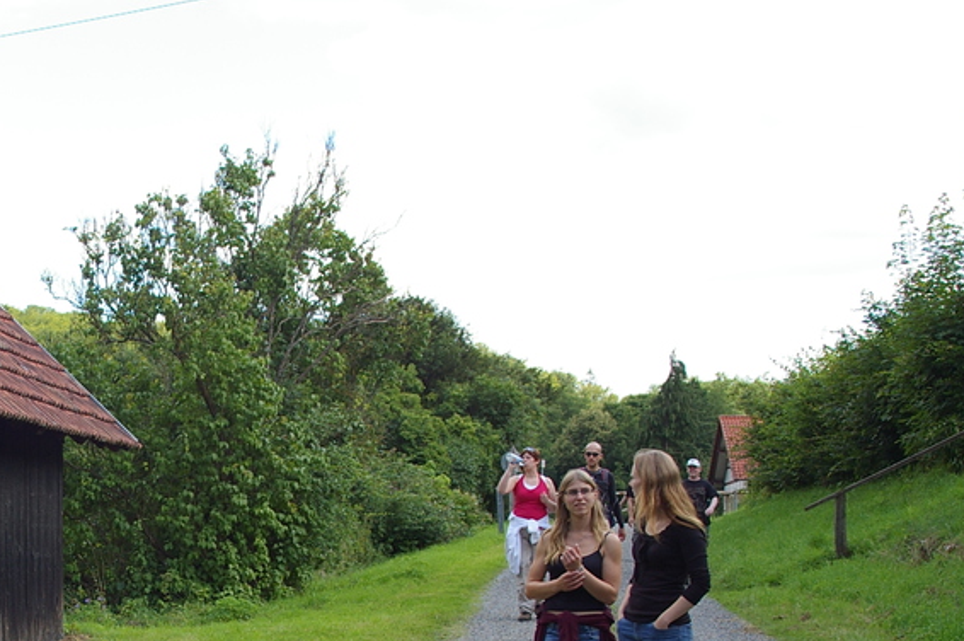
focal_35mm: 76
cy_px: 565
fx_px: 2033
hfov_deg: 25.9
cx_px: 114
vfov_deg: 17.7
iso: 200
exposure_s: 1/250
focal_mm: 28
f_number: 4.5
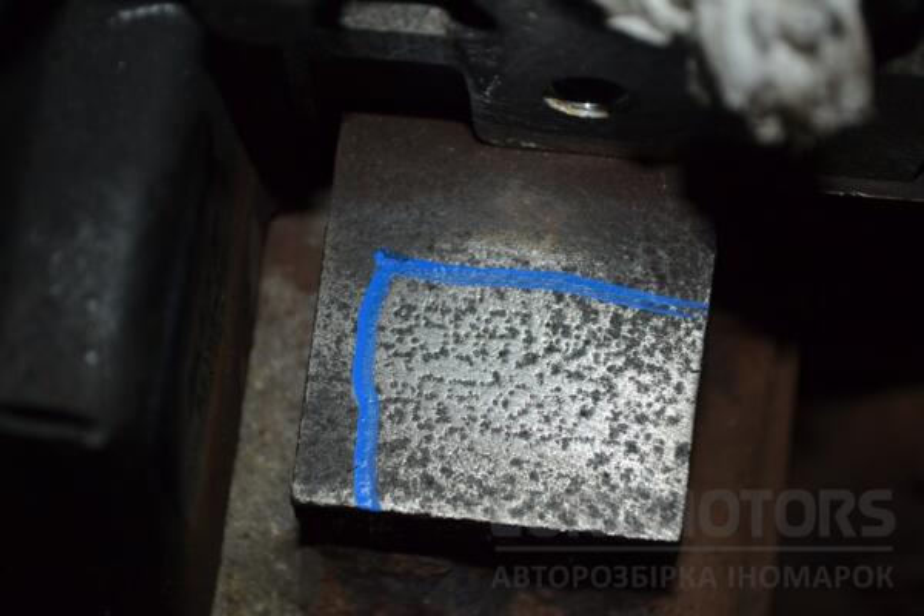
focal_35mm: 82
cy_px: 308
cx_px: 462
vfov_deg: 16.6
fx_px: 2117
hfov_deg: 24.6
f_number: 5.6
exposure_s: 1/60
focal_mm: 55
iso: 320
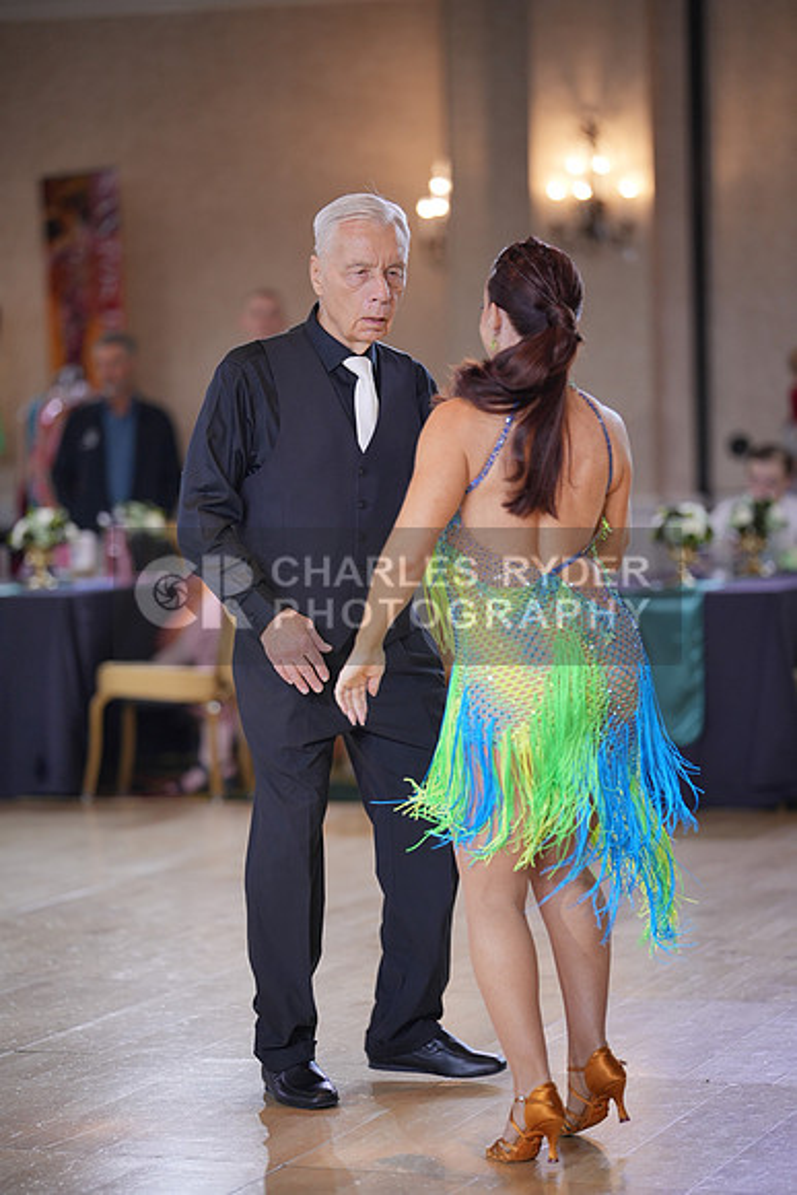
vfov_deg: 18.1
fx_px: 3750
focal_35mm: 113
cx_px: 398
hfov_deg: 12.1
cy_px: 598
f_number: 2
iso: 800
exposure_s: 1/500
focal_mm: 113
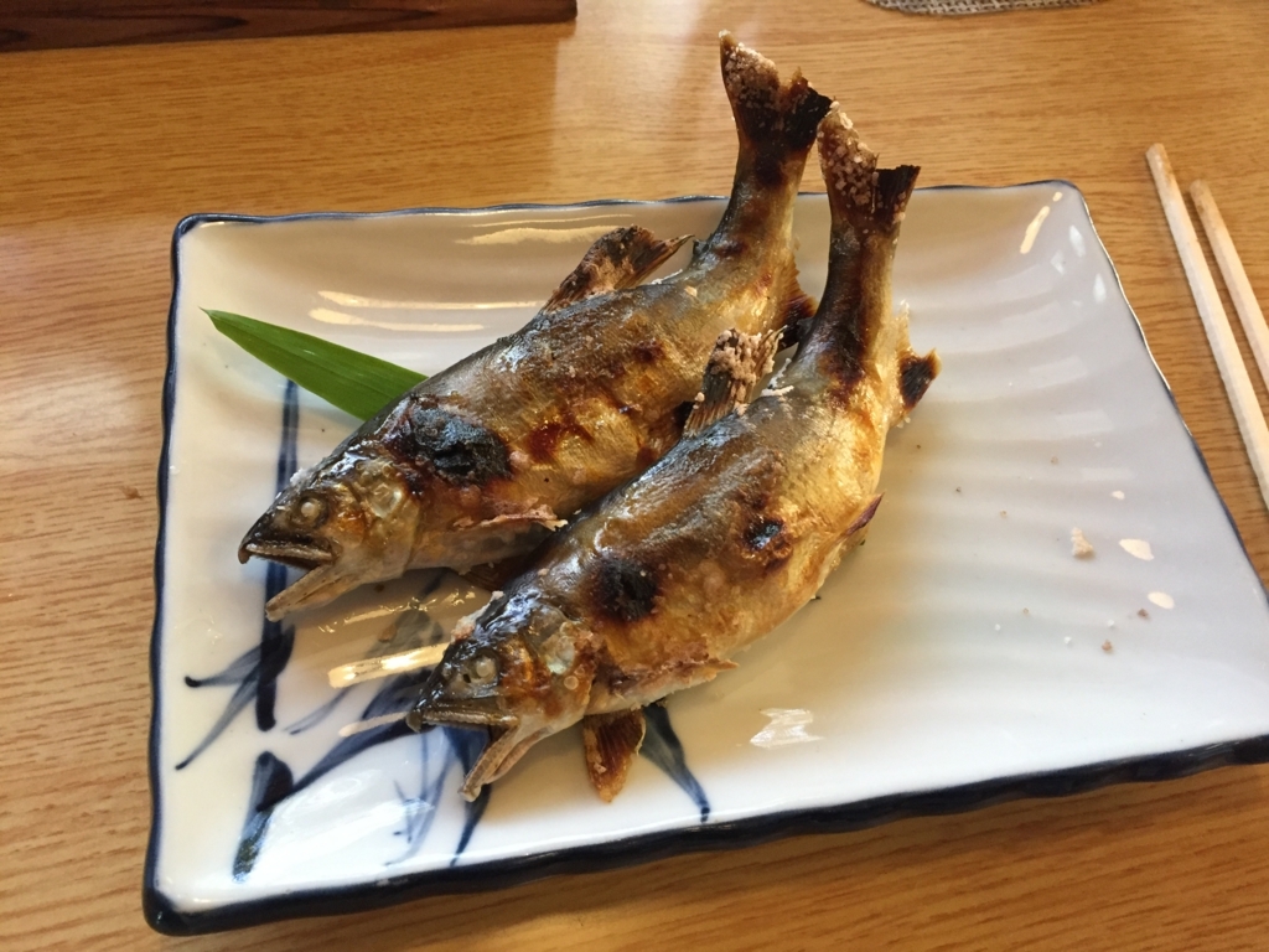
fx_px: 1063
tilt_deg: -60.8
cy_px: 476
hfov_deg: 61.7
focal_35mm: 29
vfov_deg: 48.2
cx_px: 634
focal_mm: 4.15
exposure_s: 1/30
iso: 160
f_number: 2.2
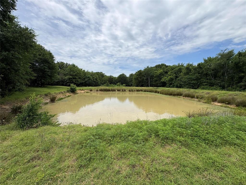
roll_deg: -0.7
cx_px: 123
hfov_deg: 102.1
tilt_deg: -3.8
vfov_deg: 85.7
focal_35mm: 14
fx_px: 99
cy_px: 92
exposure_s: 1/2674
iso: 50
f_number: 2.2
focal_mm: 2.22
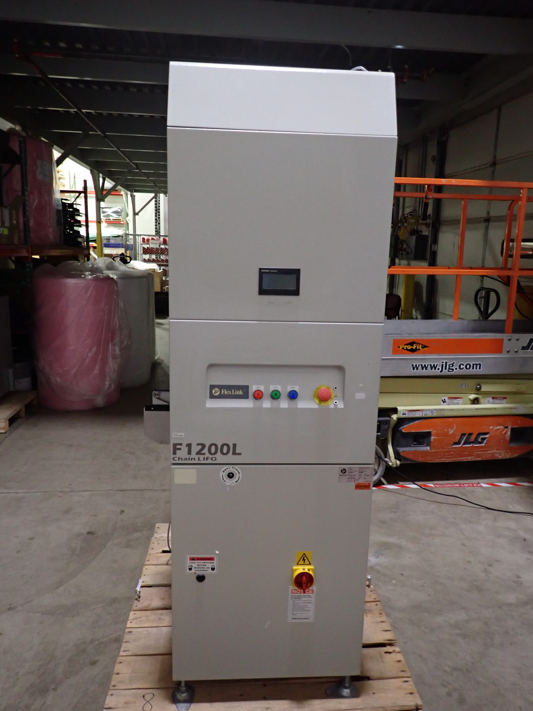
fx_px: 513
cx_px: 266
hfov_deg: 54.9
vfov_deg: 69.4
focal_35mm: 25
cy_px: 356
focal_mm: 4.5
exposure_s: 1/30
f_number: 2
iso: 640
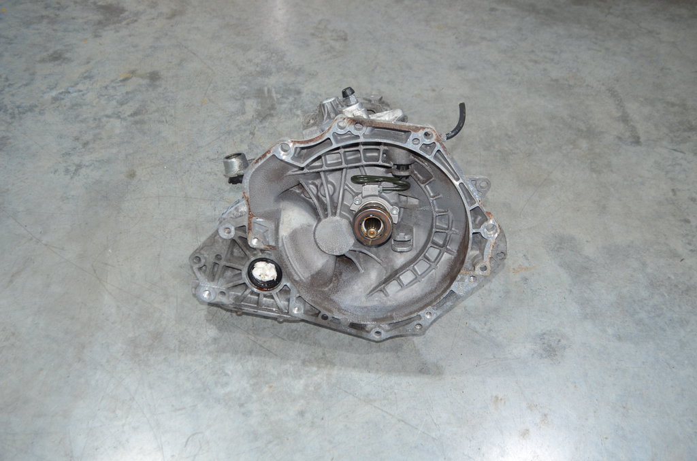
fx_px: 695
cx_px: 348
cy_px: 230
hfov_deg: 53.2
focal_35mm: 36
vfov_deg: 36.7
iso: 720
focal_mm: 24
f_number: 4
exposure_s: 1/60
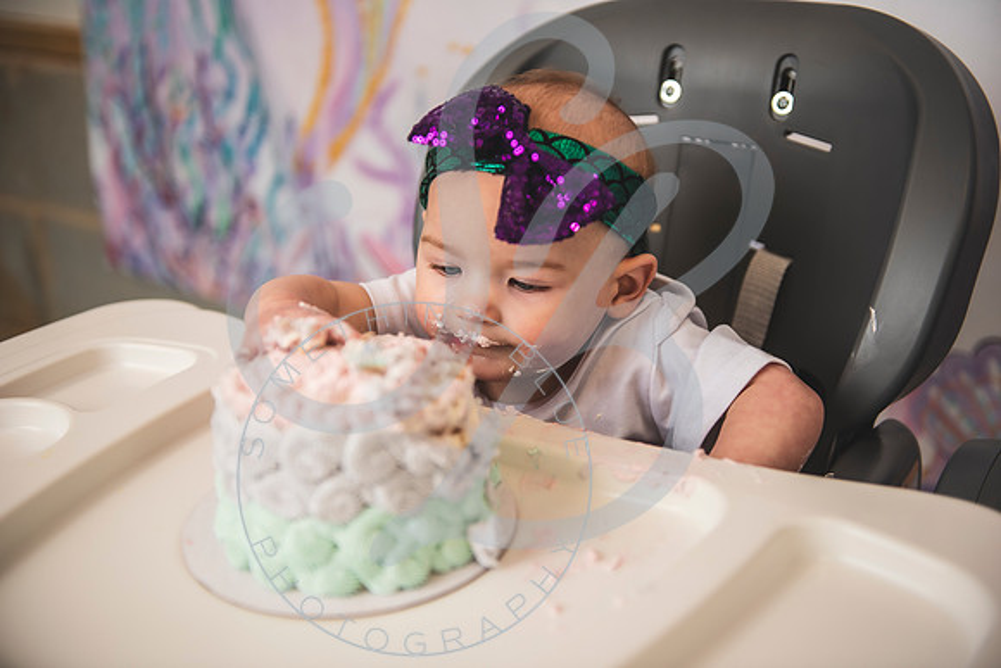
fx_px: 1335
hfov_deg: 41.1
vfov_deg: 28.1
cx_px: 500
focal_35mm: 48
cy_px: 334
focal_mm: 48
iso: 250
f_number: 2.8
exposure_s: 1/160
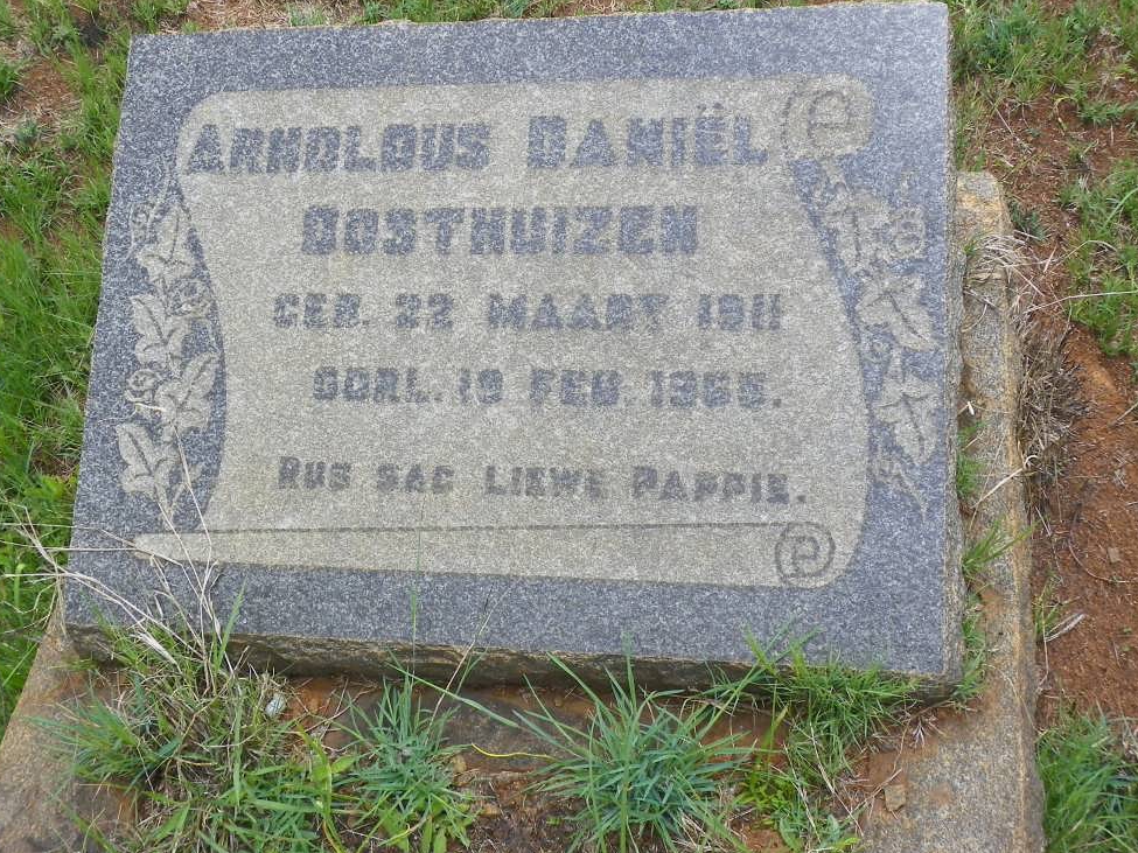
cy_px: 355
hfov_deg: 39.6
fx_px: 1578
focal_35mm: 48
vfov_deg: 30.2
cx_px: 537
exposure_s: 1/250
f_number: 5
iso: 64
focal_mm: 6.9
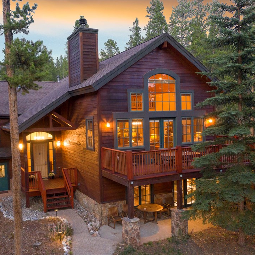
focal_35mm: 36
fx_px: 300
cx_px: 109
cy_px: 128
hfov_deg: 45.9
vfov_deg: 46.0
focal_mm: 10.26
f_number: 2.8
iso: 800
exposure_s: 1/30
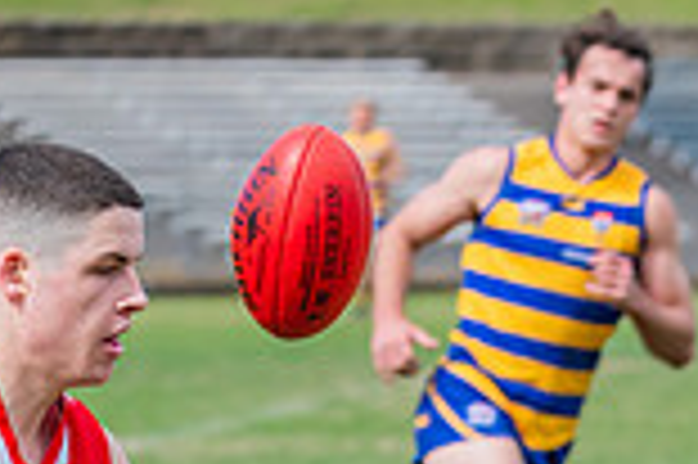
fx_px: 11040
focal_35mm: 570
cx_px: 895
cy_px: 730
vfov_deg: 2.4
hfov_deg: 3.6
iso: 800
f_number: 6.3
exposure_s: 1/1600
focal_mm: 150
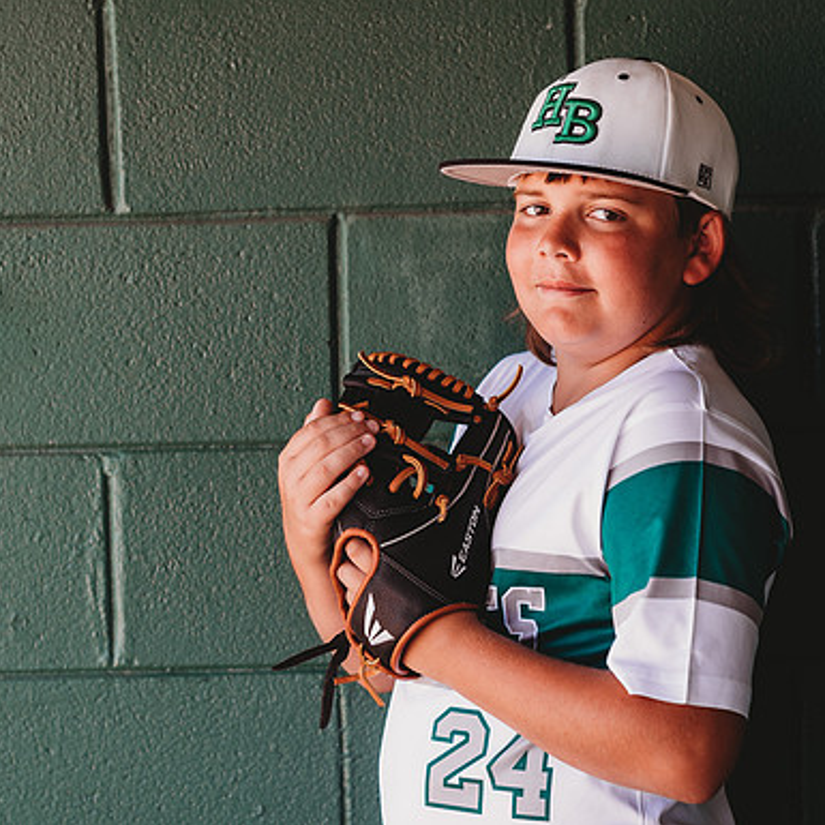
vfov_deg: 15.2
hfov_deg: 15.2
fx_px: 3101
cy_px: 412
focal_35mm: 115
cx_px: 379
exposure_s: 1/160
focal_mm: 85
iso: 100
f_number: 2.8
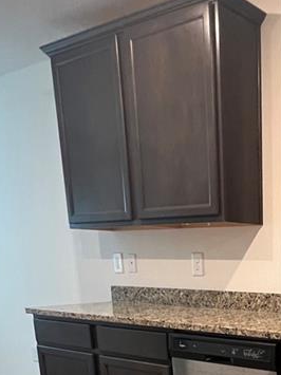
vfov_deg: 36.7
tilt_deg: -15.3
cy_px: 406
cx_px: 295
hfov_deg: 30.1
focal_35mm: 44
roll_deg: -0.1
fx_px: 477
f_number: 1.8
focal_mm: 1.57
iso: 400
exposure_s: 1/60
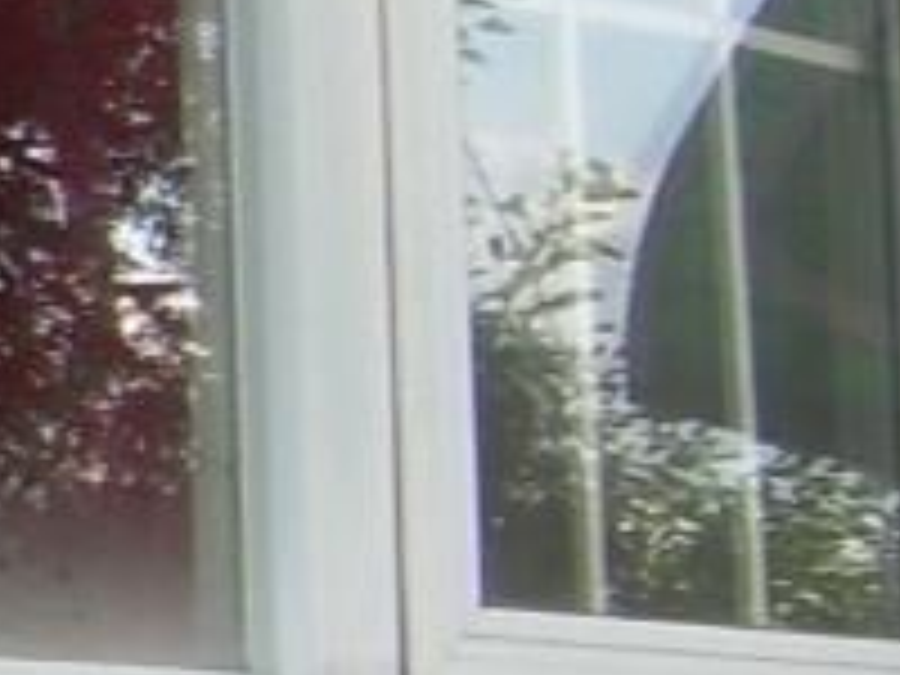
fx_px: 7124
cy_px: 464
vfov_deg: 5.4
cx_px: -1620
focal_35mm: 274
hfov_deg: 6.7
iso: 50
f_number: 2.8
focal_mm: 6.3
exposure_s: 1/149
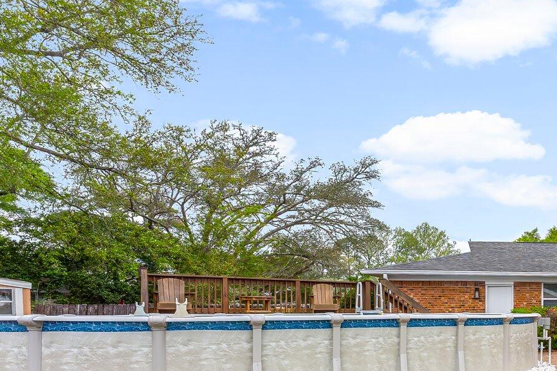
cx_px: 608
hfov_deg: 45.0
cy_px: 330
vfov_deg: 38.4
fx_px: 495
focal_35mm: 32
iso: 400
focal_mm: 14
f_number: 8
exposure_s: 1/250
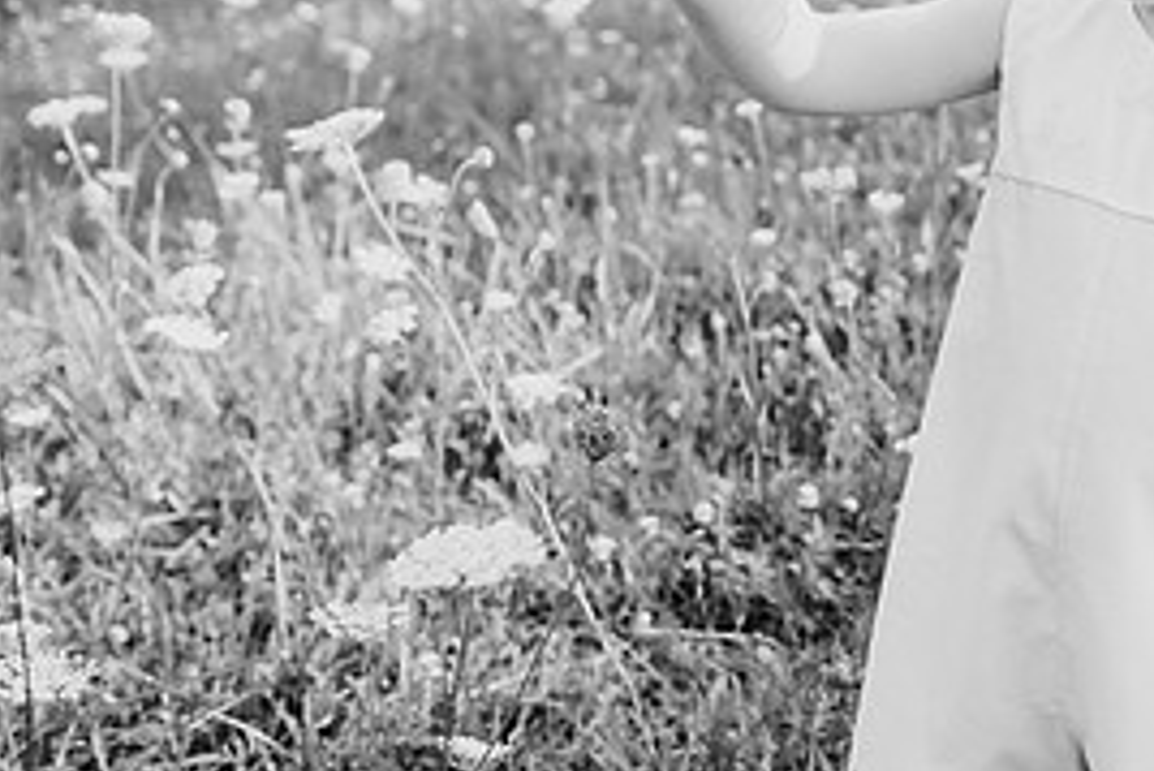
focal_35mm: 52
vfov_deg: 25.5
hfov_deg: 35.0
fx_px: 1668
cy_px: 144
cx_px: 1128
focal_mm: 24
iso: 160
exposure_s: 1/800
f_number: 2.8
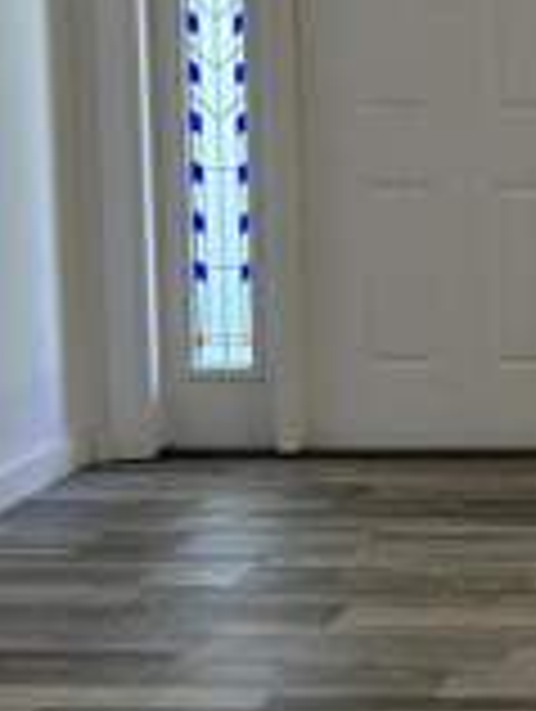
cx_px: 1077
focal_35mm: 97
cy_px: 130
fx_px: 1997
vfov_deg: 20.0
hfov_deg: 13.2
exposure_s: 1/129
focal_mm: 6.86
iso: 100
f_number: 1.78
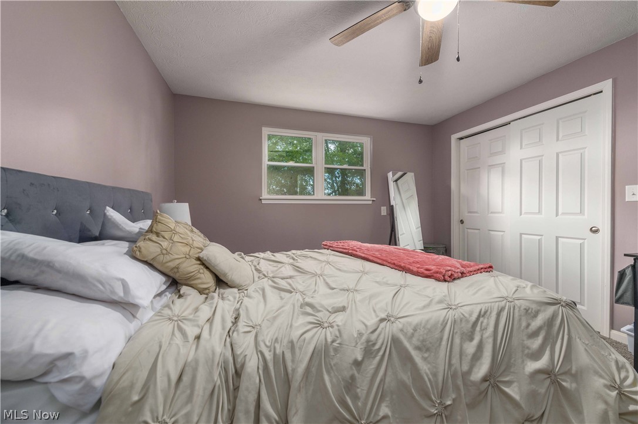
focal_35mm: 14
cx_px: 319
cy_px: 212
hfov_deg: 104.3
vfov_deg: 81.1
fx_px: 248
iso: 160
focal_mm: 14
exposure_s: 1/60
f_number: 9
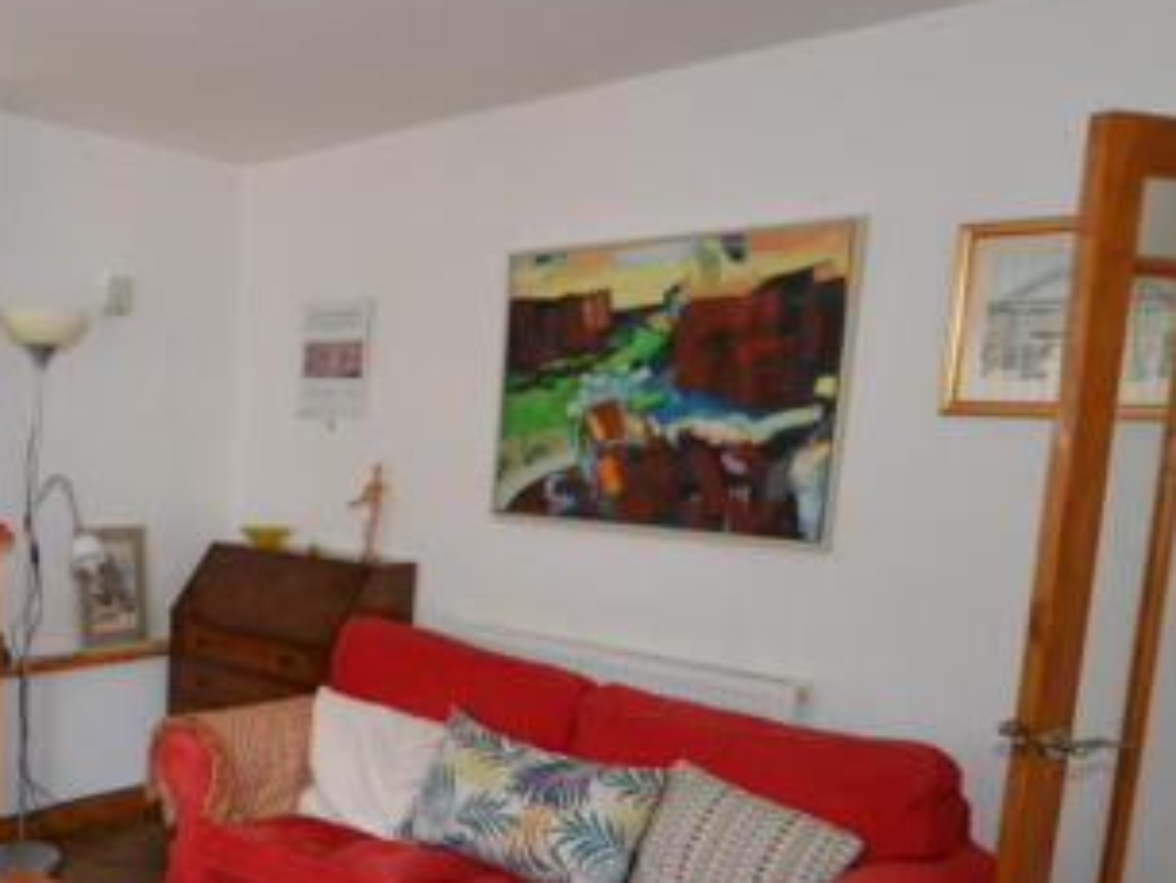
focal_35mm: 31
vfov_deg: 44.7
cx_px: 104
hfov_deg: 51.1
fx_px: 1054
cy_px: 602
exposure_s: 1/60
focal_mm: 10
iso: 500
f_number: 3.5
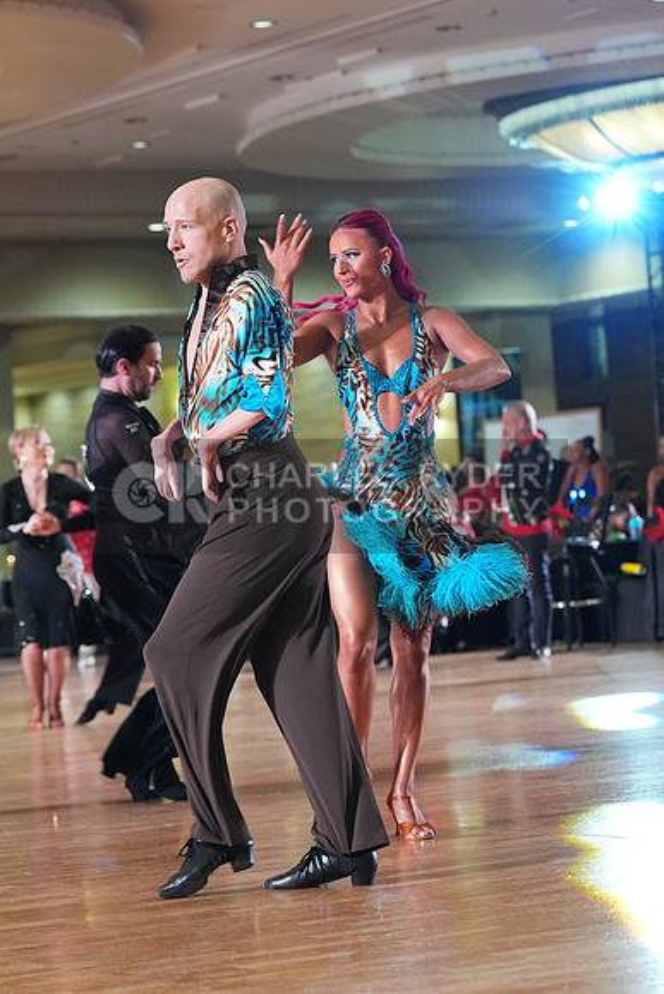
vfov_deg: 16.9
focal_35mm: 121
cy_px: 497
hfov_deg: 11.3
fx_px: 3345
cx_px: 332
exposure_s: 1/400
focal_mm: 121
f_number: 5
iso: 8000
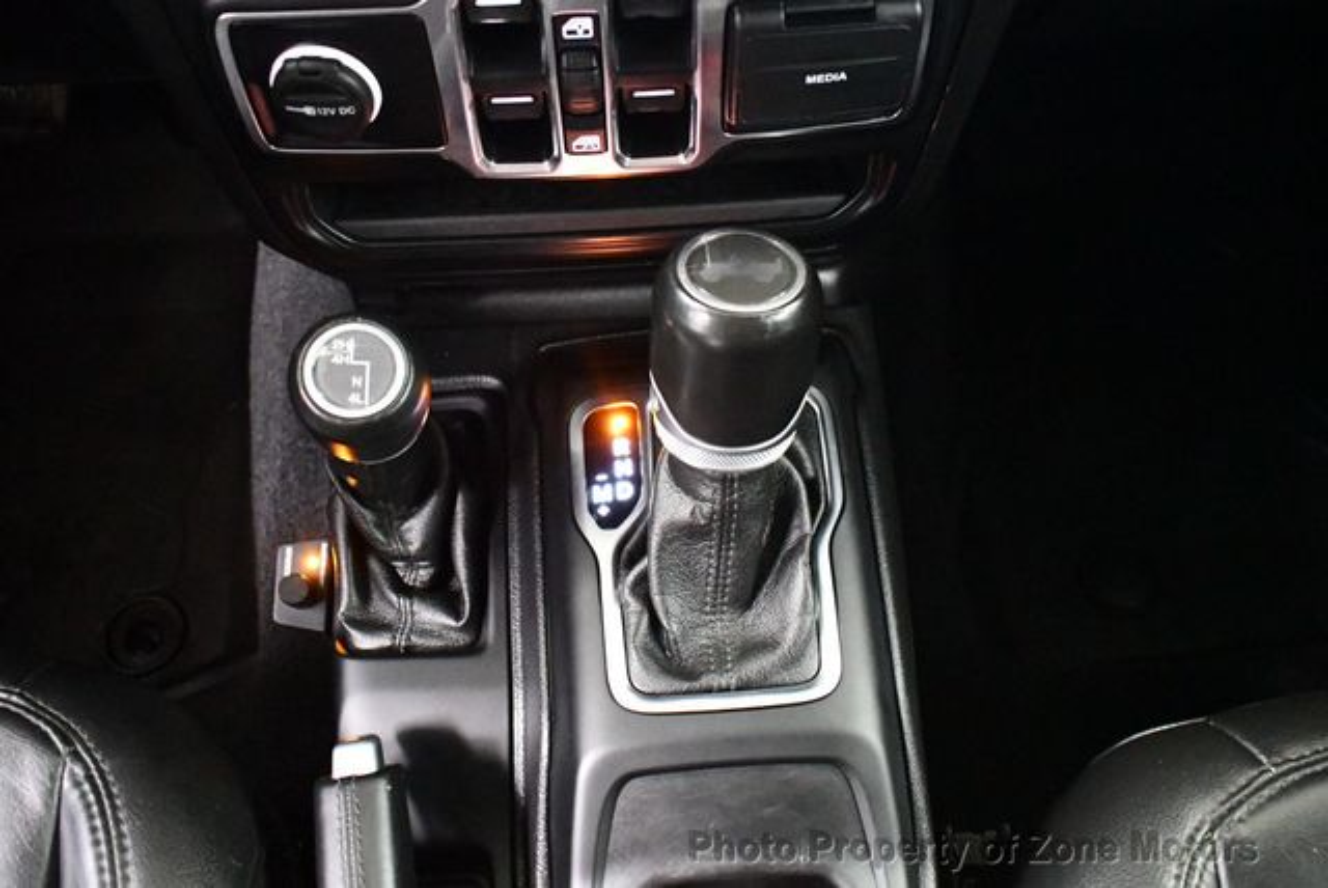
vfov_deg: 36.9
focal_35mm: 36
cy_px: 444
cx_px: 664
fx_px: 1329
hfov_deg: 53.1
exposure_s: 1/40
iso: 12800
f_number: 3.5
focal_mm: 18
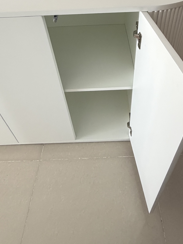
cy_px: 31
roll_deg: +1.6
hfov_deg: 52.9
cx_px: 105
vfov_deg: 58.8
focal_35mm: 26
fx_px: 183
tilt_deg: -34.2
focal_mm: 2.22
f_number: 2.2
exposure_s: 1/60
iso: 500
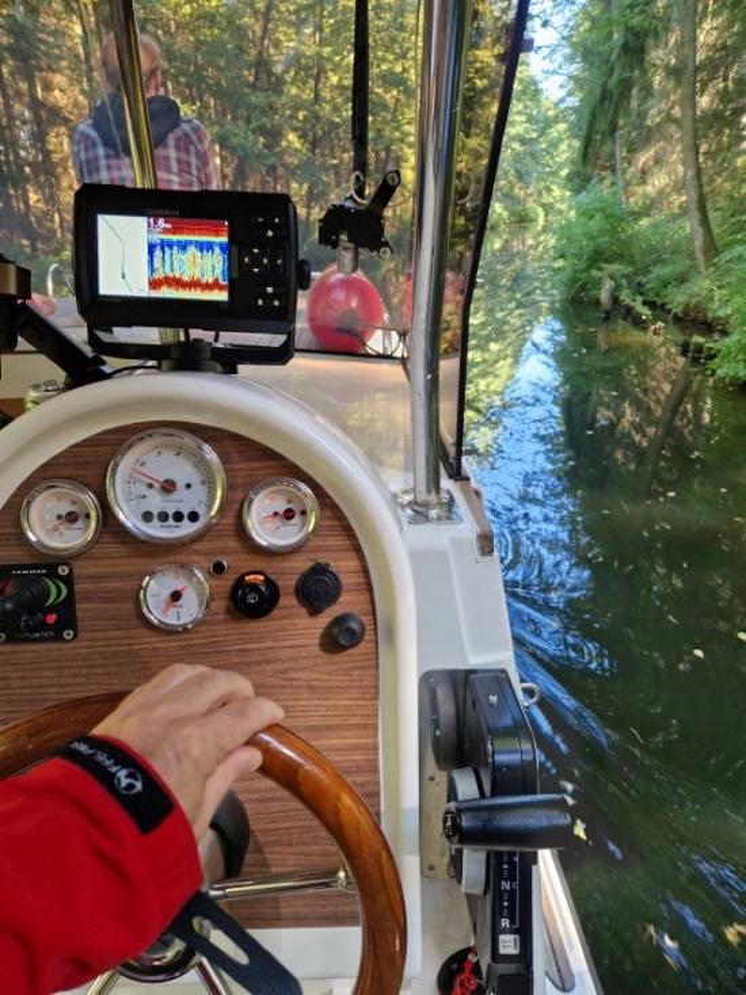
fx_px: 661
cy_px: 498
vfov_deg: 73.9
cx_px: 373
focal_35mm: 23
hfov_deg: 58.9
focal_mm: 5.4
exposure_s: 1/100
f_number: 1.8
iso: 200
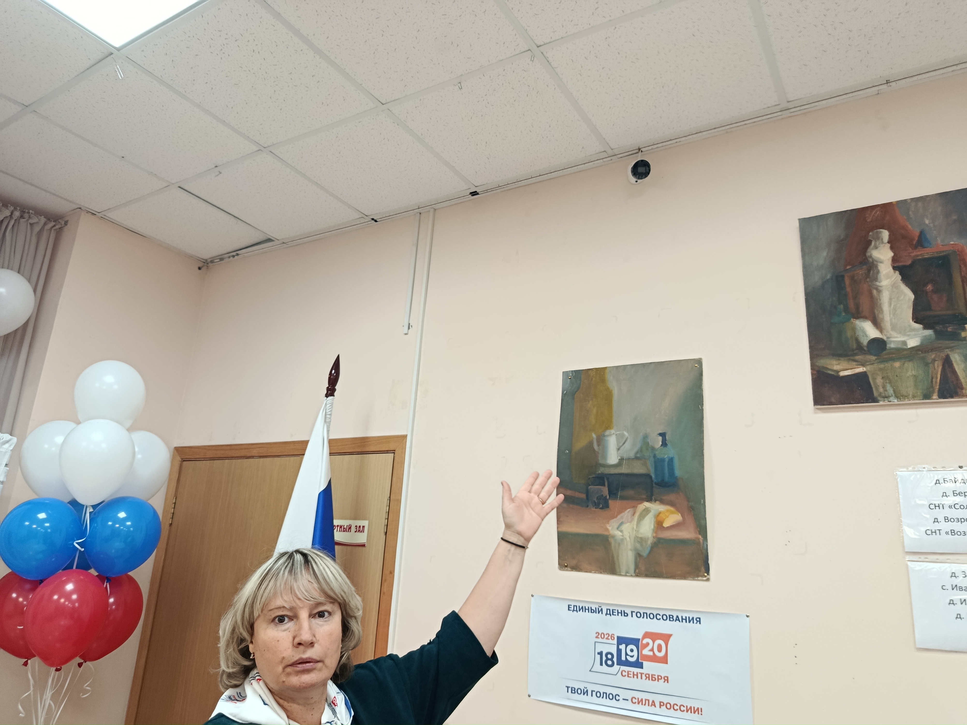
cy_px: 362
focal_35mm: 24
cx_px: 484
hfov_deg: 71.6
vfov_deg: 56.8
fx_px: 670
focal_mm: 5.24
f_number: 1.7
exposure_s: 1/50
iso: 638
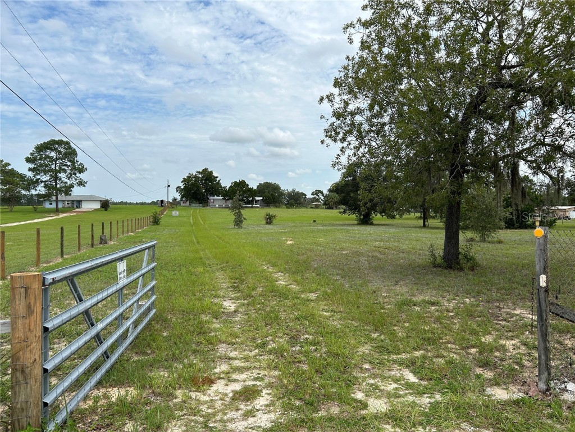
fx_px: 432
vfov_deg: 53.1
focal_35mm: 26
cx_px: 288
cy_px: 216
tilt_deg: -0.4
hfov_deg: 67.3
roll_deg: -0.6
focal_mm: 5.7
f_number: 1.5
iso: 50
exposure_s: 1/5587
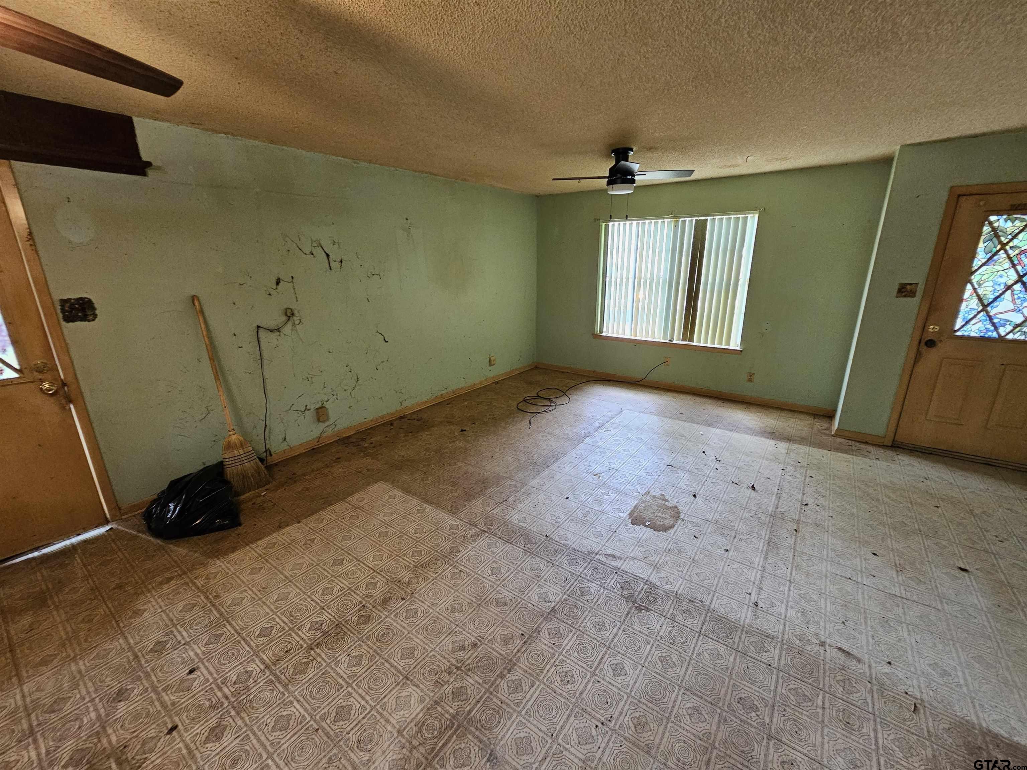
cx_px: 514
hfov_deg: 106.2
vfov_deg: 89.9
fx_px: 386
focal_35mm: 13
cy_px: 385
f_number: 2.2
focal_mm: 2.2
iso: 400
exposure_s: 1/30
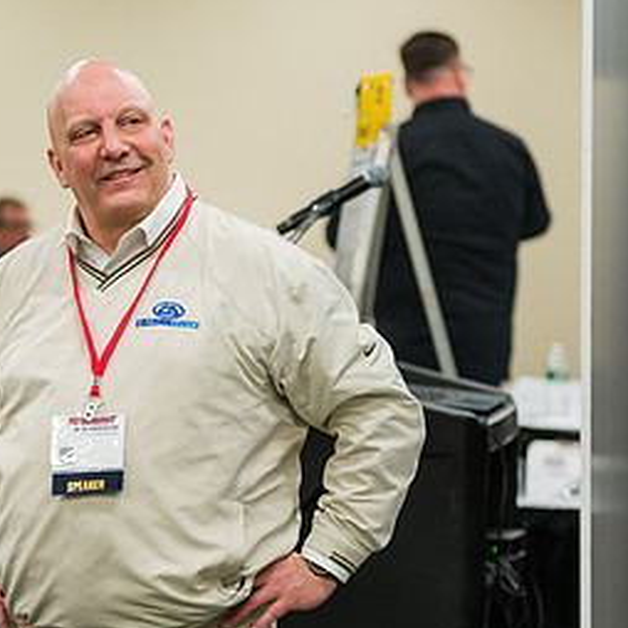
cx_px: 242
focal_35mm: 159
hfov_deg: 11.0
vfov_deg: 11.0
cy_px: 190
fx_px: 3264
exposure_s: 1/500
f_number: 3.2
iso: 1600
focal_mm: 82
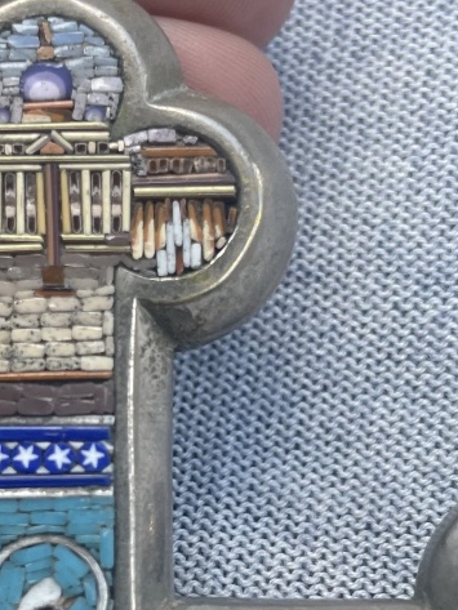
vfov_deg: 29.2
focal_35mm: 66
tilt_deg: -62.4
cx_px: 102
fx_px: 1164
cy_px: 411
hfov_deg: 22.0
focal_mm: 4.2
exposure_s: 1/265
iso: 32
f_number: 1.6
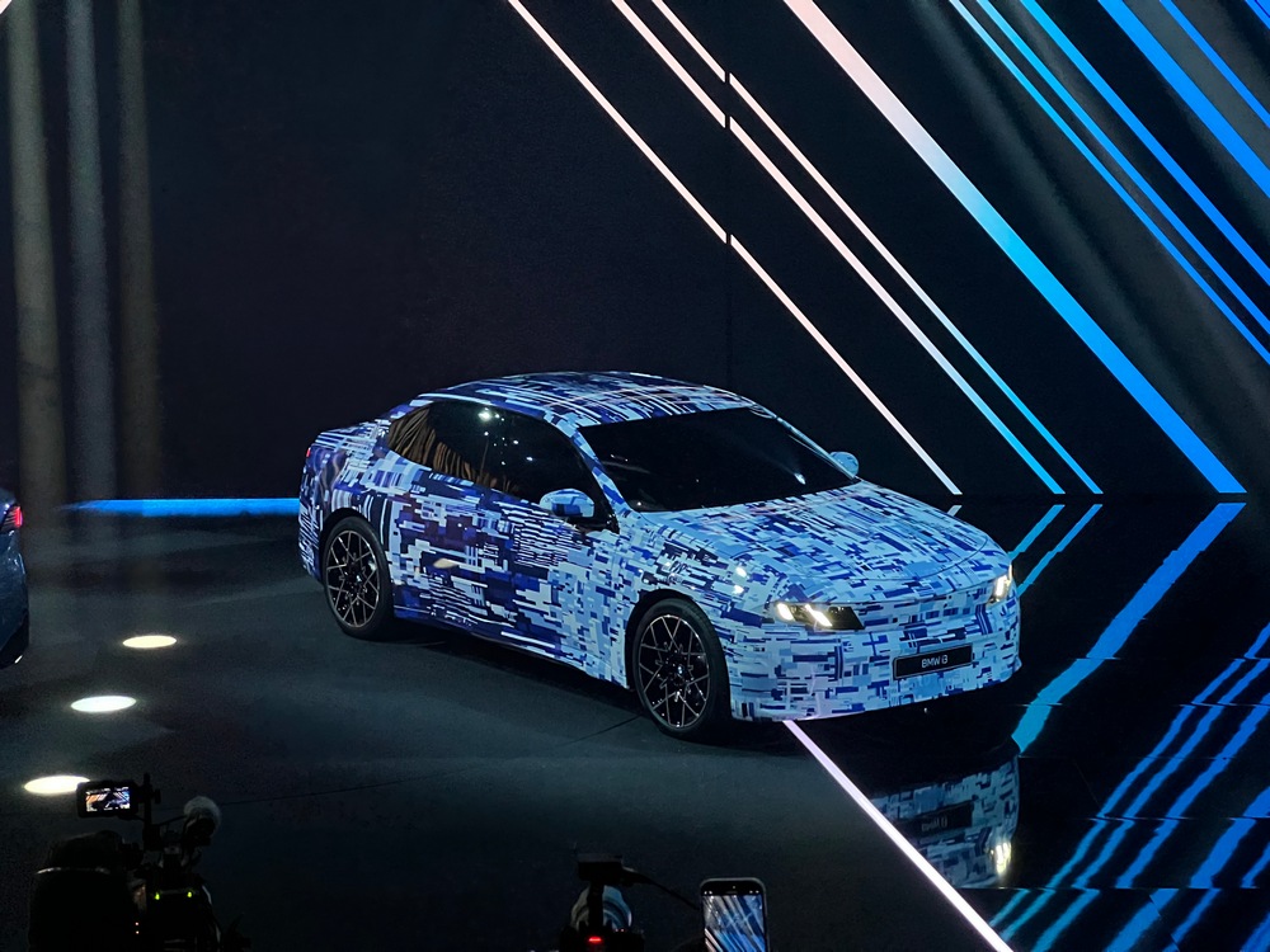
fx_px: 2825
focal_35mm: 77
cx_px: 635
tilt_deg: -9.6
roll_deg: +0.7
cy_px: 476
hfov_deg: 25.3
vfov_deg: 19.1
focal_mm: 9
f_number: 2.8
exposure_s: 1/58
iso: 2000
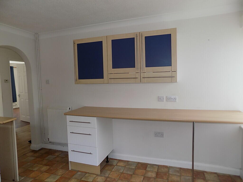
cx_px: 122
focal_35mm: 23
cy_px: 91
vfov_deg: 58.9
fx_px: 161
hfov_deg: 73.9
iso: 80
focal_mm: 4
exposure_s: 1/60
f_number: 3.1
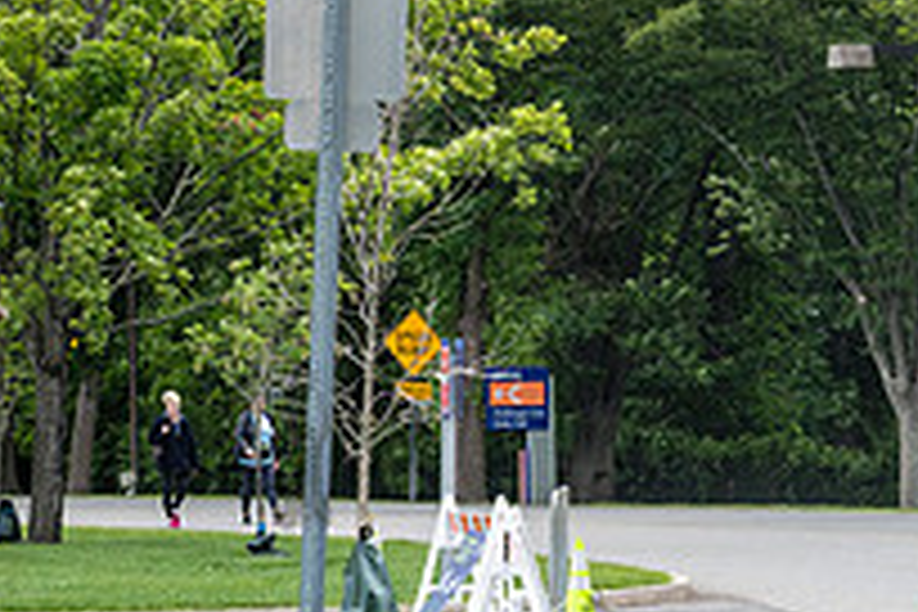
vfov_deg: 5.2
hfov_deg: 7.8
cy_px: 448
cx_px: 1174
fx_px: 6680
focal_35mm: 262
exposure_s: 1/640
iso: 400
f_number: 6.3
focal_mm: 92
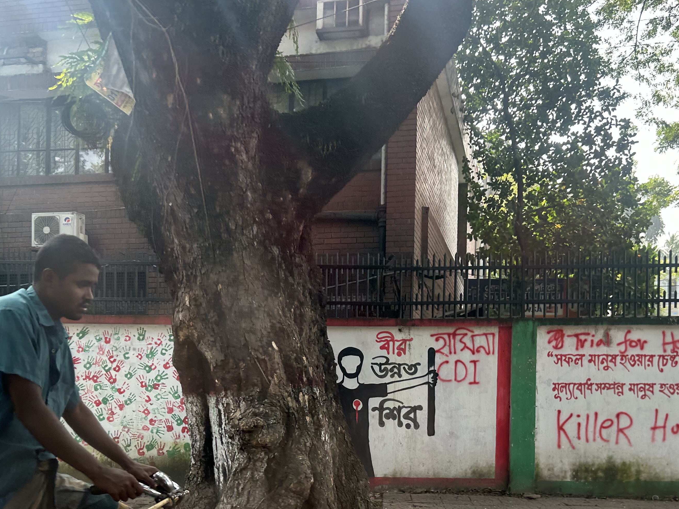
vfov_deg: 35.1
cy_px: 390
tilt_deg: +2.8
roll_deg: -2.6
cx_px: 368
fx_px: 785
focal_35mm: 40
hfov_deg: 46.7
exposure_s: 1/194
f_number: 1.5
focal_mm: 5.7
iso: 50
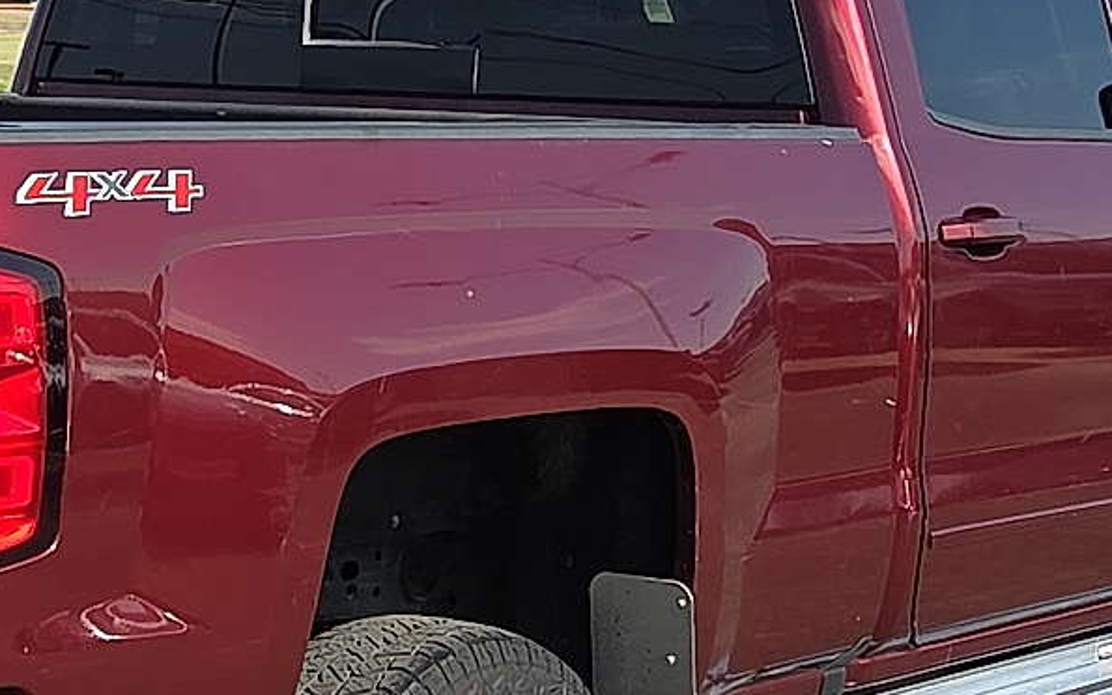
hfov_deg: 18.2
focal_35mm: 114
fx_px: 3455
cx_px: 277
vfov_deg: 11.5
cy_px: 411
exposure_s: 1/5000
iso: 76
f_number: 1.8
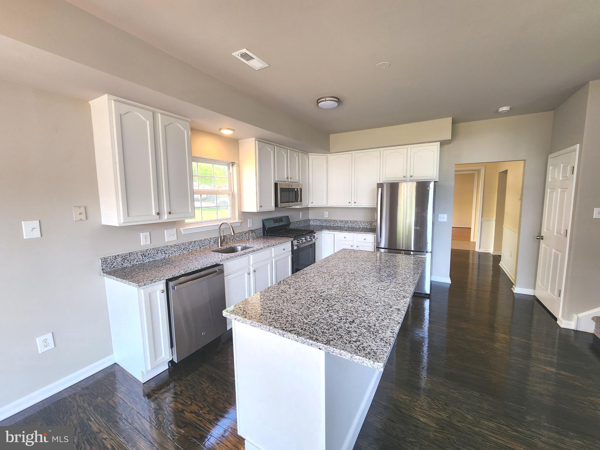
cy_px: 225
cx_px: 300
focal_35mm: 13
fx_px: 225
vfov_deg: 89.9
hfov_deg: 106.2
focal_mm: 2.2
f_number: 2.2
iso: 80
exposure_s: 1/60
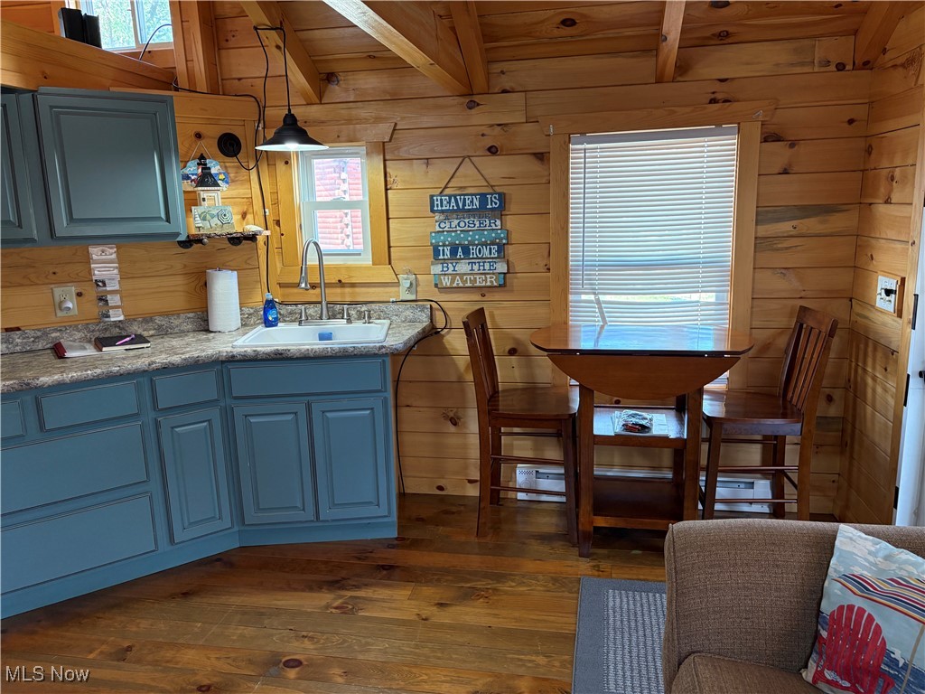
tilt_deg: -10.8
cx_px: 462
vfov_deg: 53.1
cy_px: 347
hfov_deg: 67.3
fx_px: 695
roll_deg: +2.6
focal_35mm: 26
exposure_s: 1/60
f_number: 1.6
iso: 160
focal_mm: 5.96
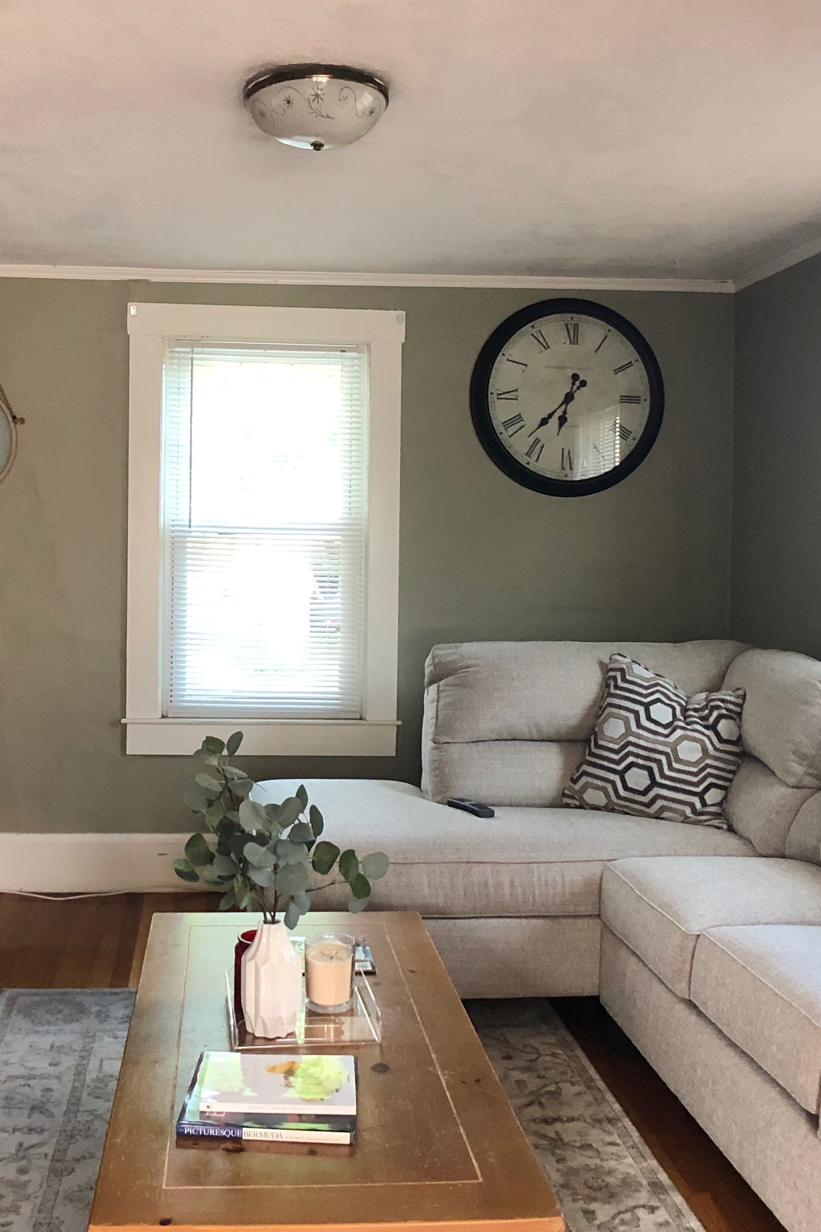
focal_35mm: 50
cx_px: 323
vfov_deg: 39.6
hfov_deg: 26.9
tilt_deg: -2.3
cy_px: 564
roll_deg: +0.1
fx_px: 1710
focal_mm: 3.99
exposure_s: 1/16
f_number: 1.8
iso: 80
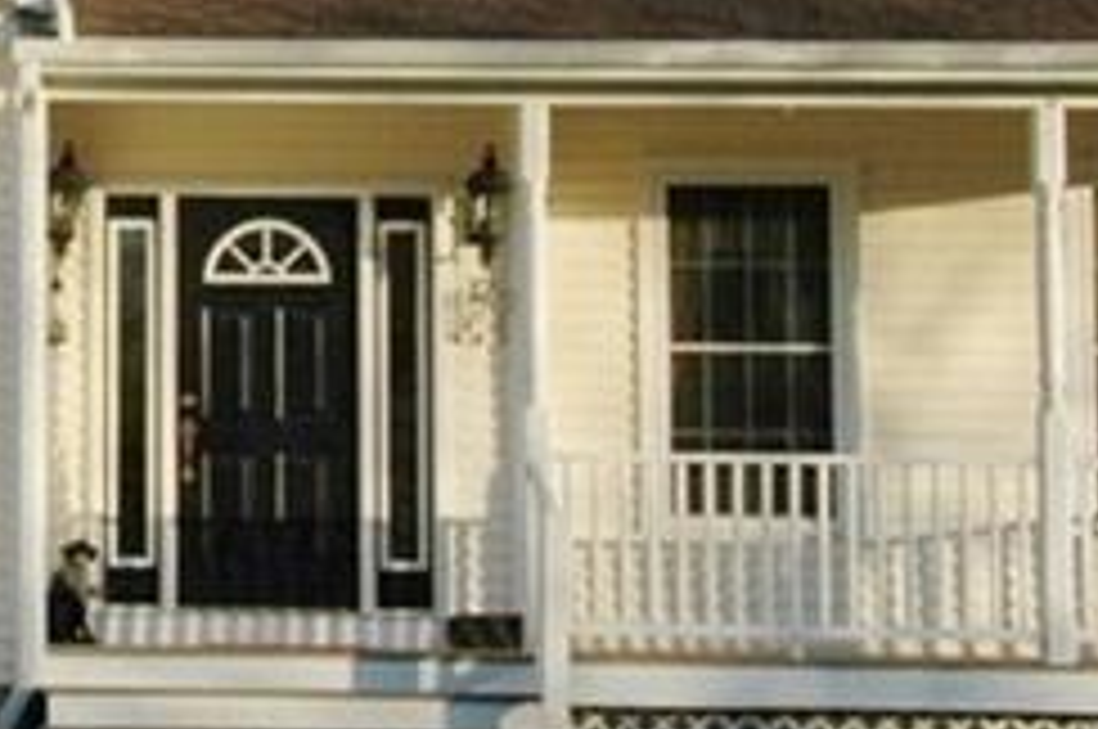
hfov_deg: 13.1
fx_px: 4599
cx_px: -410
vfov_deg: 9.0
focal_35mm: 151
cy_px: -20
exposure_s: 1
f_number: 11
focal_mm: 24
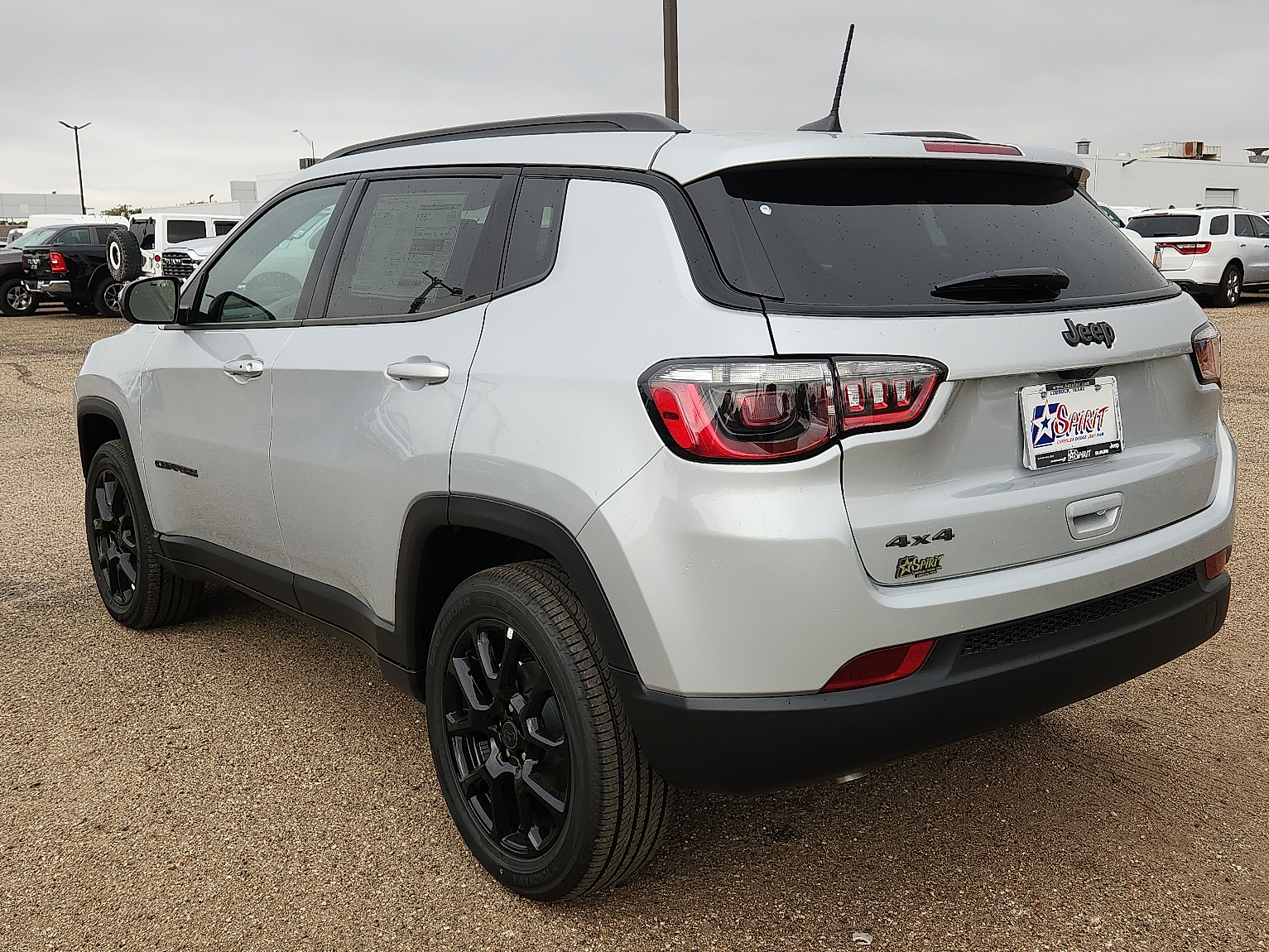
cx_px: 644
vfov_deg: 56.8
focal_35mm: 24
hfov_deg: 71.6
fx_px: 880
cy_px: 479
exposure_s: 1/667
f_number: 1.8
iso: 50
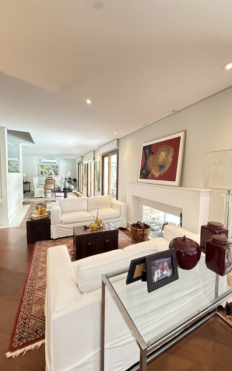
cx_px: 130
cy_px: 185
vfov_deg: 101.4
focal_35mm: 15
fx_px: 152
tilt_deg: -2.7
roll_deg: -1.4
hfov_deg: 74.5
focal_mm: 2.22
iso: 640
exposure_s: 1/60
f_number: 2.2
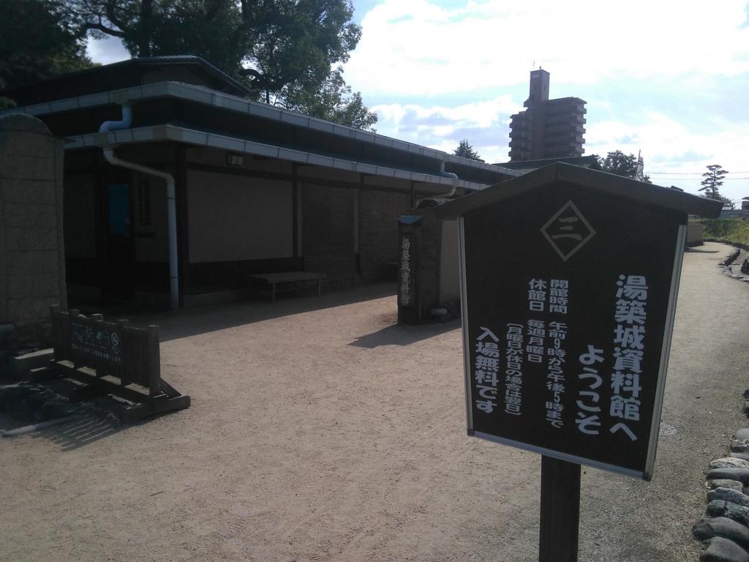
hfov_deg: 58.4
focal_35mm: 31
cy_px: 281
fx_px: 671
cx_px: 374
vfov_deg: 45.4
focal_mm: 4.21
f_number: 2.4
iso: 51
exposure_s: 1/3717
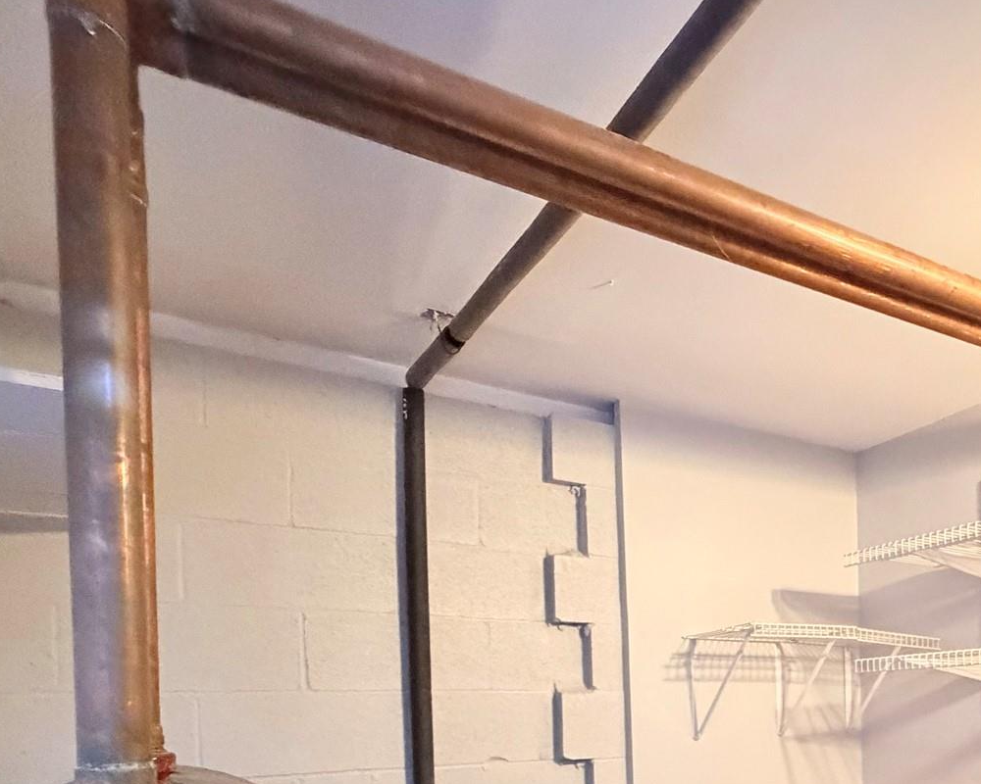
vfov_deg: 46.1
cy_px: 717
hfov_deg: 57.9
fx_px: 813
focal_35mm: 28
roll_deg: +1.2
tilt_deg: -2.0
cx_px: 775
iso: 1250
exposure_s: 1/60
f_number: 2.2
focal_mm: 2.22
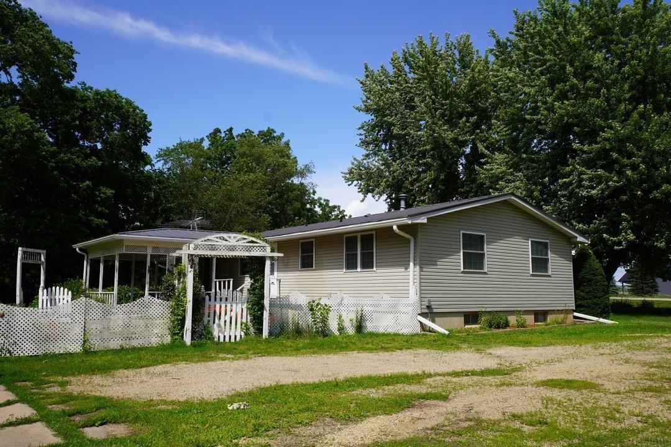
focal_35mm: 30
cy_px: 224
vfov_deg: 43.6
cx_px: 336
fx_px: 559
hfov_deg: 61.9
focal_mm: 20
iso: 100
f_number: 10
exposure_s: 1/160
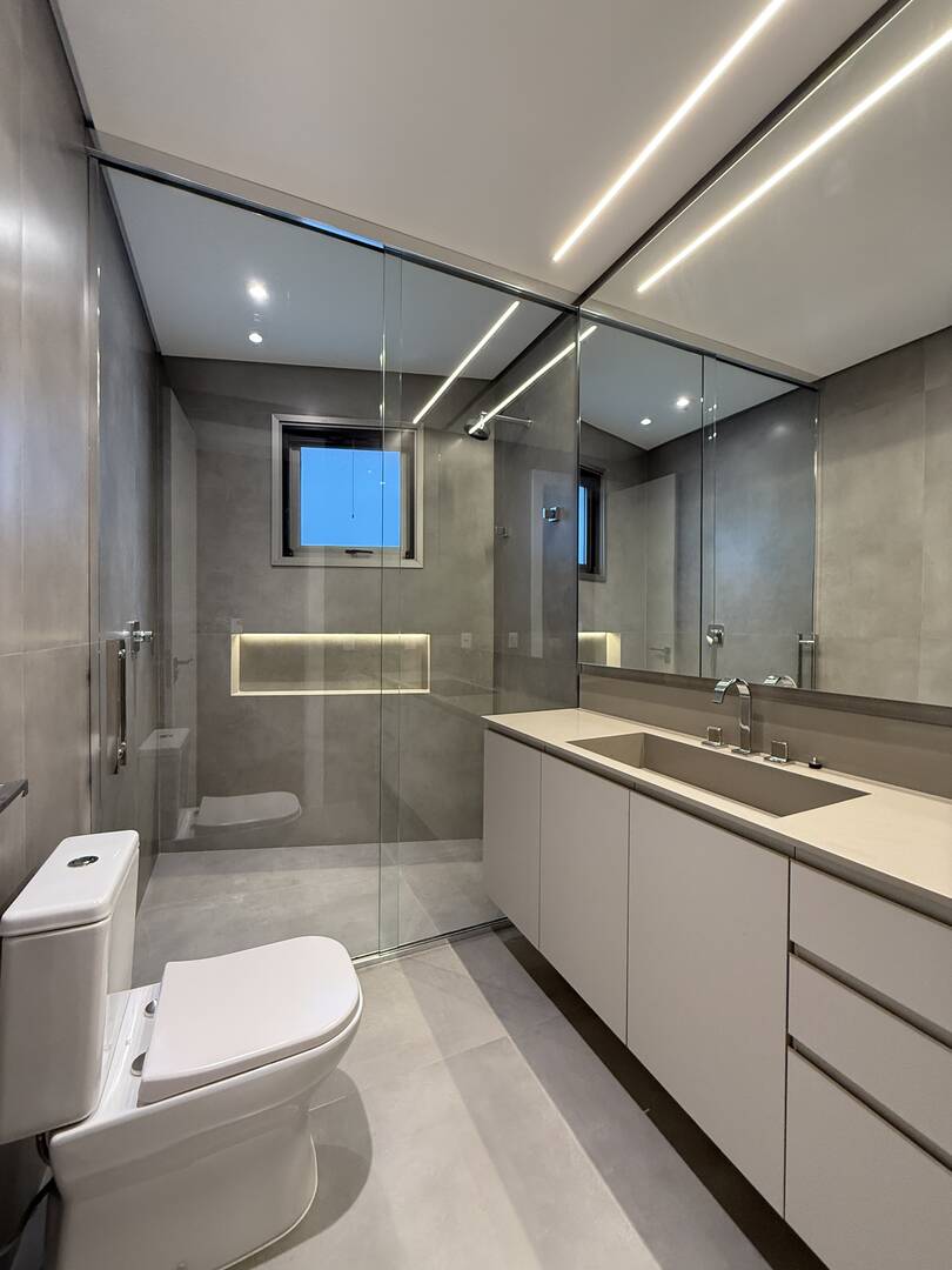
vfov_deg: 102.1
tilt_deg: -0.6
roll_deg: -1.0
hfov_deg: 85.7
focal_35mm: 14
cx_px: 476
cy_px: 635
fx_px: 513
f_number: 2.2
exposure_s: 1/60
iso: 400
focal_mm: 2.22
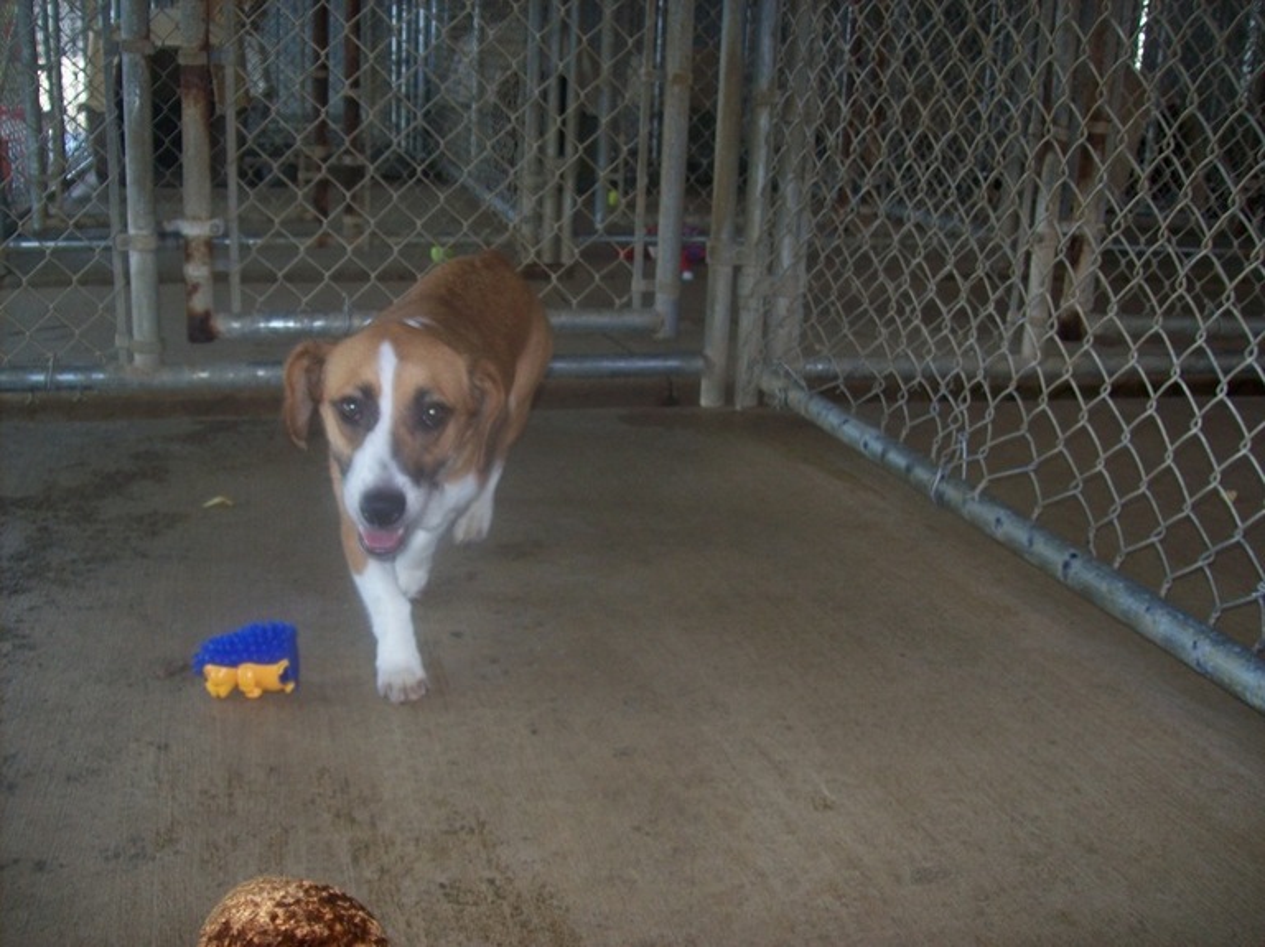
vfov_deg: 39.6
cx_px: 632
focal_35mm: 36
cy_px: 474
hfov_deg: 51.4
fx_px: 1315
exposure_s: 1/64
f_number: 2.7
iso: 80
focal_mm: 6
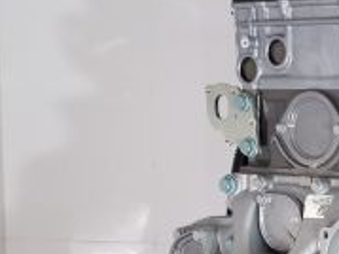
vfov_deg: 17.9
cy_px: 326
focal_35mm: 77
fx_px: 754
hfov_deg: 21.1
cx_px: 521
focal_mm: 6.4
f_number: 1.8
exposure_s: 1/50
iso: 100
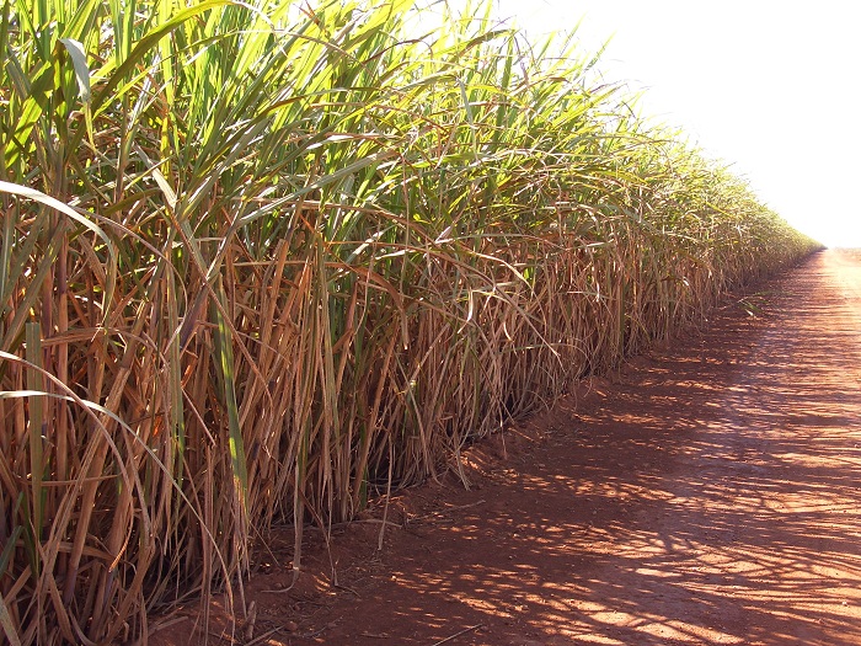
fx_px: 1219
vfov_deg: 29.7
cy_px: 323
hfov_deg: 38.9
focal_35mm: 49
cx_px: 430
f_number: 3.1
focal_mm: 8.2
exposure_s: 1/160
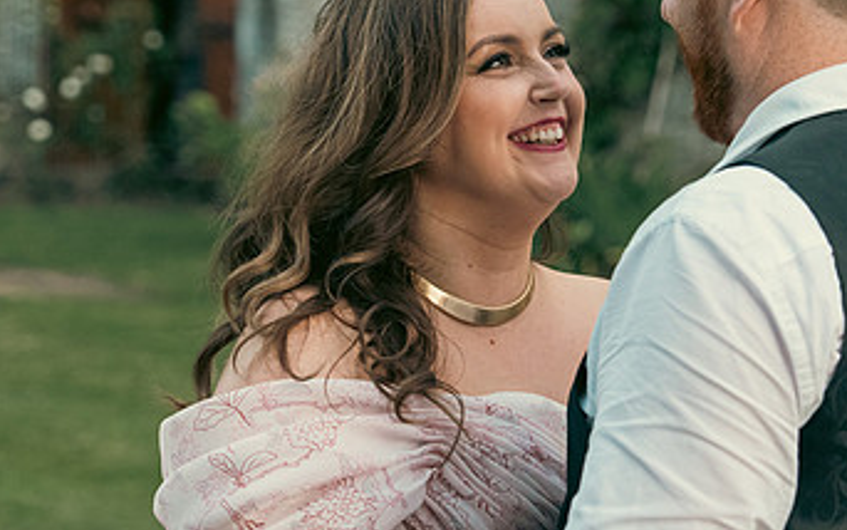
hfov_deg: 12.2
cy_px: 217
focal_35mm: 171
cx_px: 688
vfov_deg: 7.7
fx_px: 3949
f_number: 3.5
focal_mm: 66
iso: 2000
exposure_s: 1/160
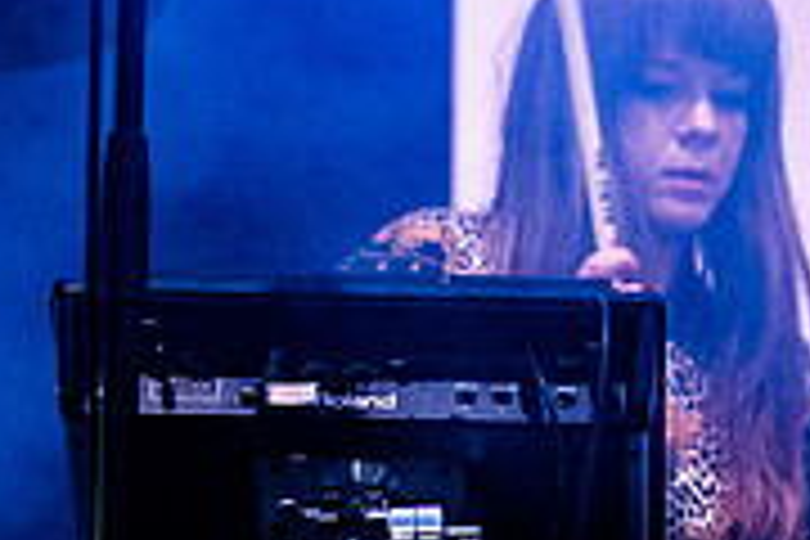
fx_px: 5422
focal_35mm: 241
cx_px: 855
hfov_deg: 8.5
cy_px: 349
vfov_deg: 5.7
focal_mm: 70
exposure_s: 1/400
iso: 3200
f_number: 4
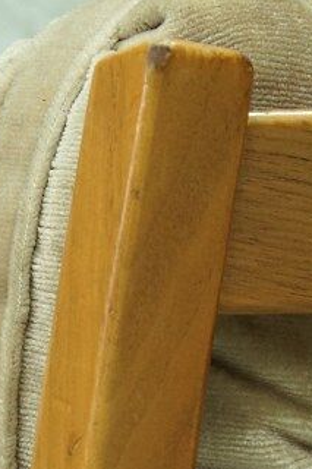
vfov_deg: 12.2
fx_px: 2147
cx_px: 75
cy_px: 520
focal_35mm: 165
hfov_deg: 8.3
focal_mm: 28
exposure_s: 1/13
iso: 400
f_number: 6.3
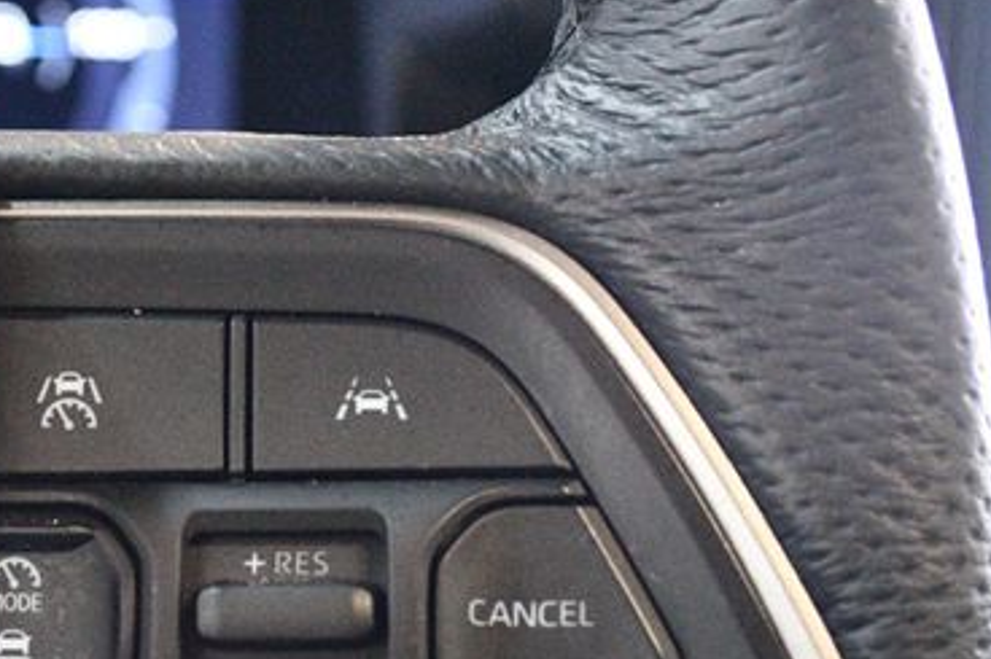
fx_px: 2586
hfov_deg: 21.5
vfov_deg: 14.4
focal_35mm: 94
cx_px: 224
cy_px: 554
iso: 12800
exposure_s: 1/50
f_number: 5
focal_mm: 36
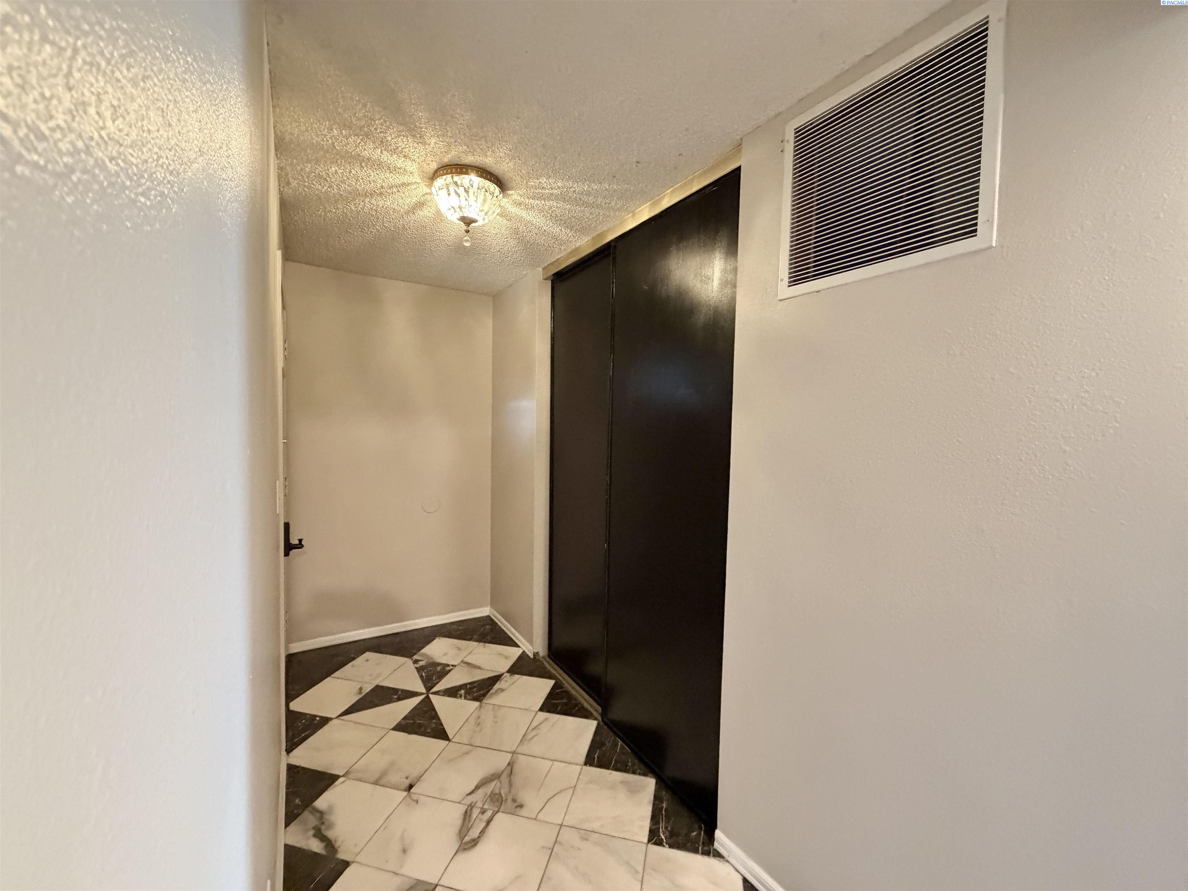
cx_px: 594
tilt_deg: -0.8
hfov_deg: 102.1
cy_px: 446
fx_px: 480
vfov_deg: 85.7
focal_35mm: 14
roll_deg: -1.6
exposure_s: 1/60
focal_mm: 2.22
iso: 640
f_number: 2.2
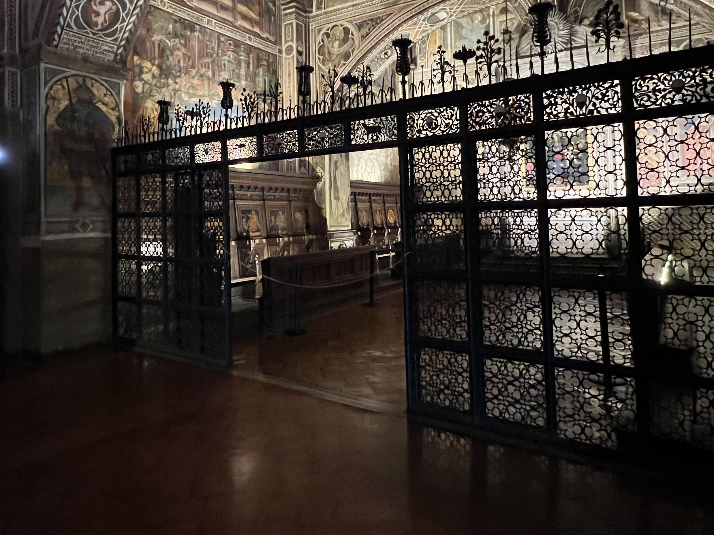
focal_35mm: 21
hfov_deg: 79.0
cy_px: 204
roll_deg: +1.4
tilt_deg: +1.2
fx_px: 433
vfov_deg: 62.7
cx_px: 364
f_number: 1.8
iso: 1000
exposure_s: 1/33
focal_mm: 1.57
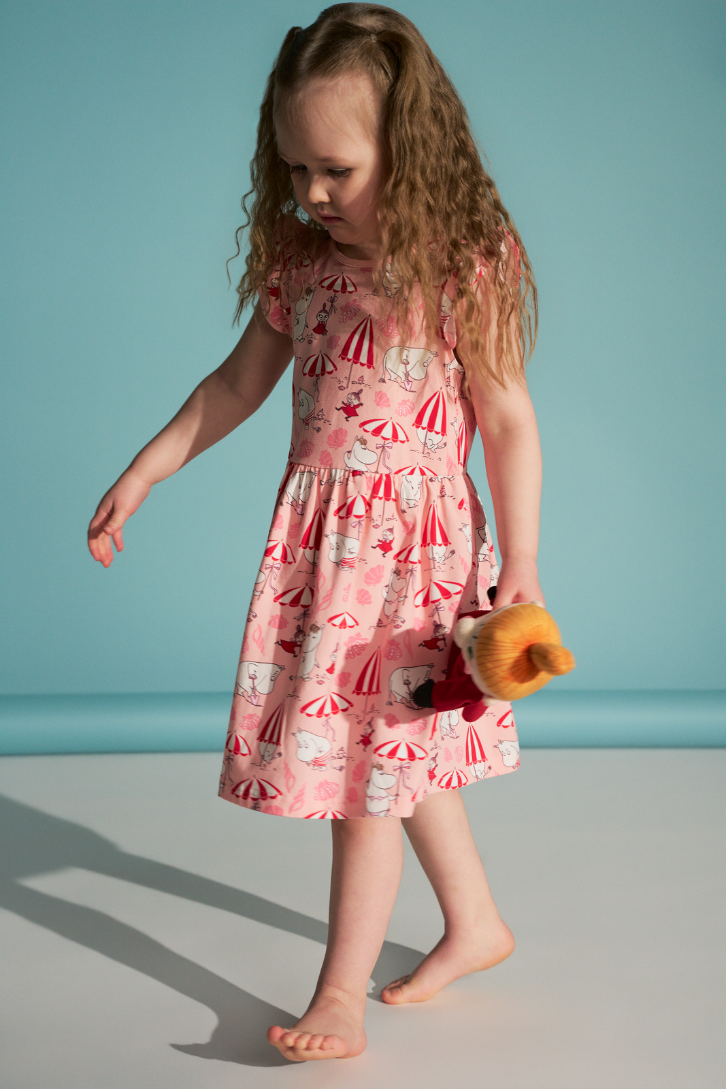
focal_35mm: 64
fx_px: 1935
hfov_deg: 21.2
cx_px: 363
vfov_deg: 31.4
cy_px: 544
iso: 400
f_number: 6.3
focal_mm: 64
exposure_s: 1/250
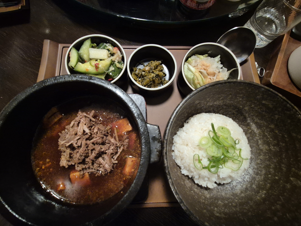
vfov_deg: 85.6
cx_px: 146
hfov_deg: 102.0
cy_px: 119
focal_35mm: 14
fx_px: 122
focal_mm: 2.2
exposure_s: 1/24
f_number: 2.2
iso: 1250
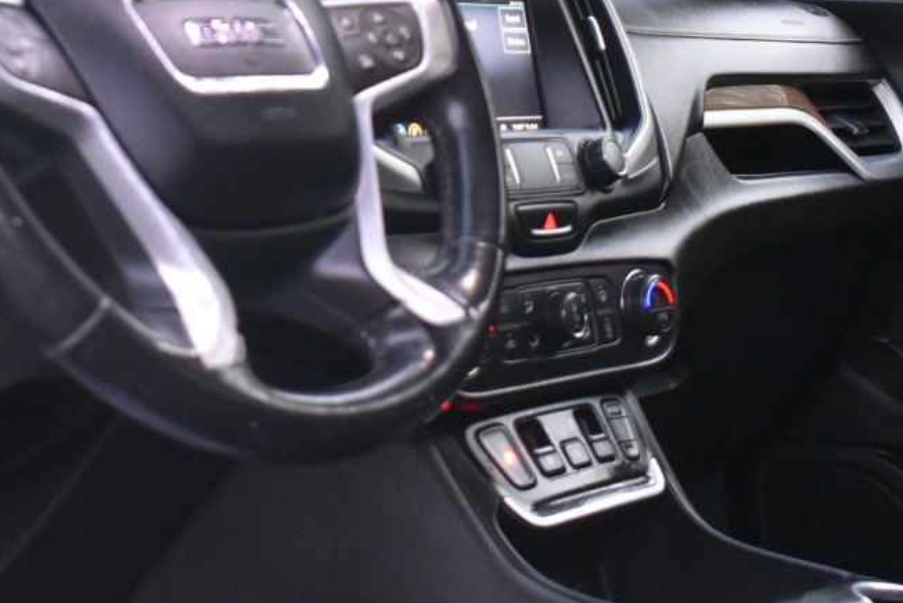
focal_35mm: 82
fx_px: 2057
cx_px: 229
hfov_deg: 24.5
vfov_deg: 16.5
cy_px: 100
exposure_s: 1/60
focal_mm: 22
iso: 1600
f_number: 3.8
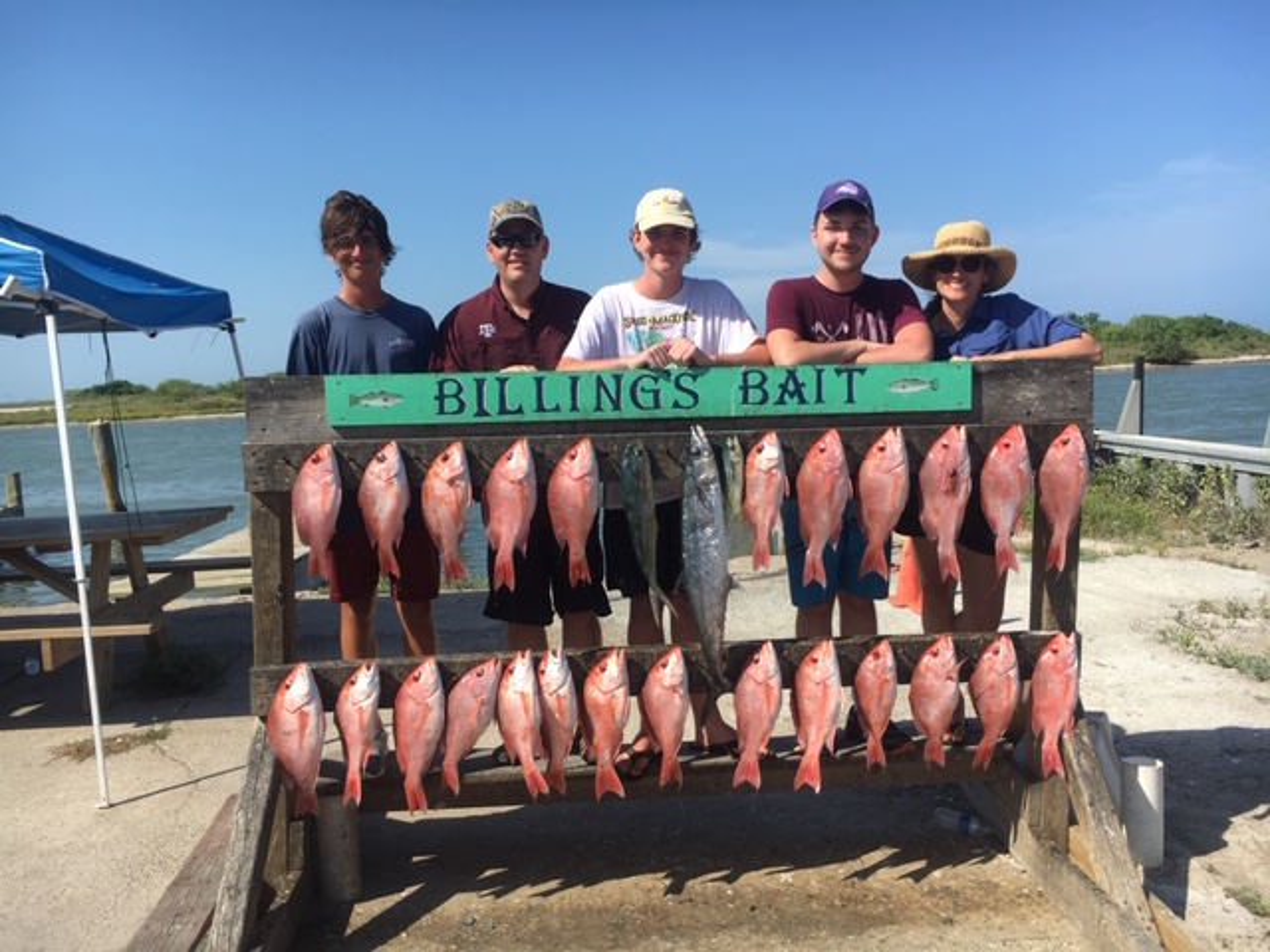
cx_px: 635
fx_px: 1064
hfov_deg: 61.7
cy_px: 476
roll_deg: +1.8
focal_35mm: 29
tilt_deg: -6.9
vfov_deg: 48.2
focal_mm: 4.15
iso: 25
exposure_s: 1/1538
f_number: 2.2
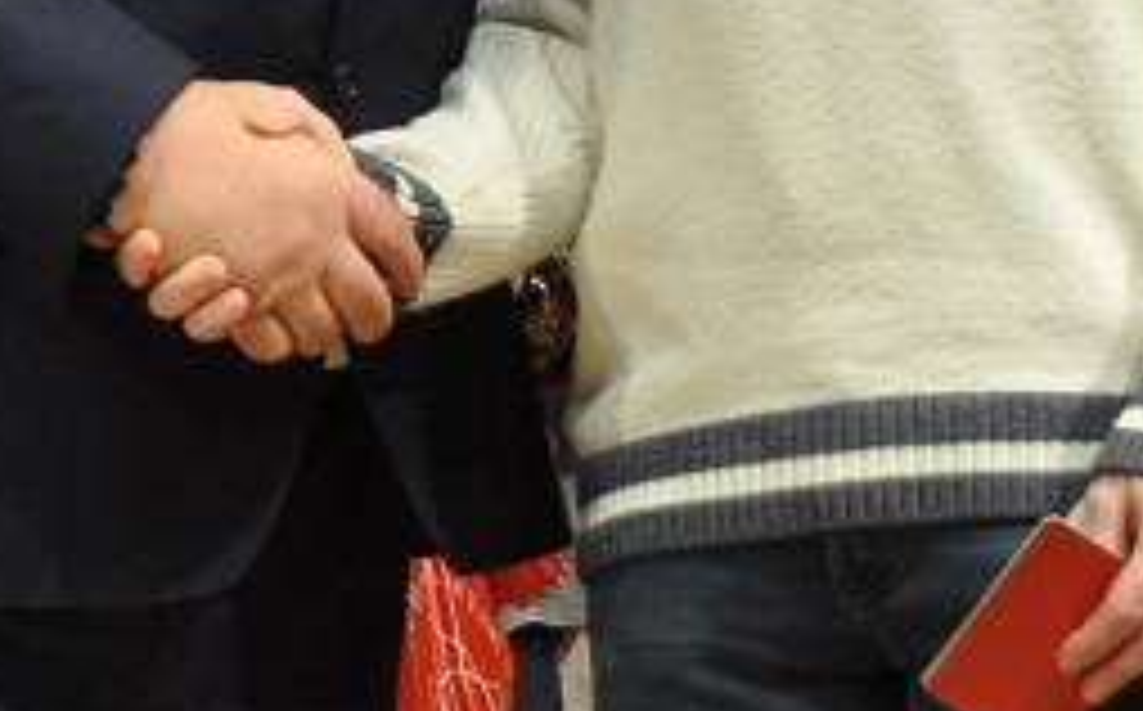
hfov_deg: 8.4
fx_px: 7715
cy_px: -439
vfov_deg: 5.2
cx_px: 56
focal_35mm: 248
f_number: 5
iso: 400
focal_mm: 32
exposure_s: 1/25
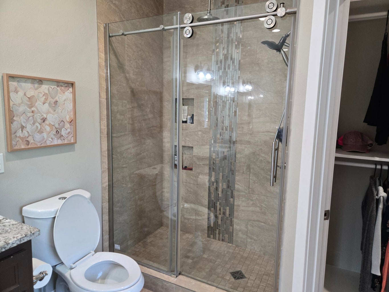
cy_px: 146
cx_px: 194
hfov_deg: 73.9
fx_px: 258
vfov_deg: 58.9
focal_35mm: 23
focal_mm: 5.4
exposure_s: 1/120
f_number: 1.8
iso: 200
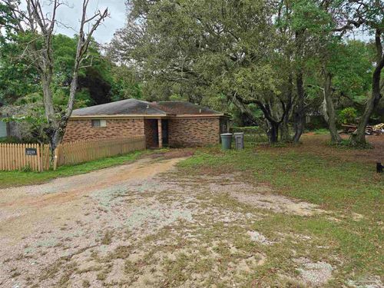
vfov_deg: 58.9
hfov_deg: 73.9
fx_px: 255
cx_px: 192
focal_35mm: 23
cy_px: 144
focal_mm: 6.3
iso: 12
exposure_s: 1/252
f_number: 1.7
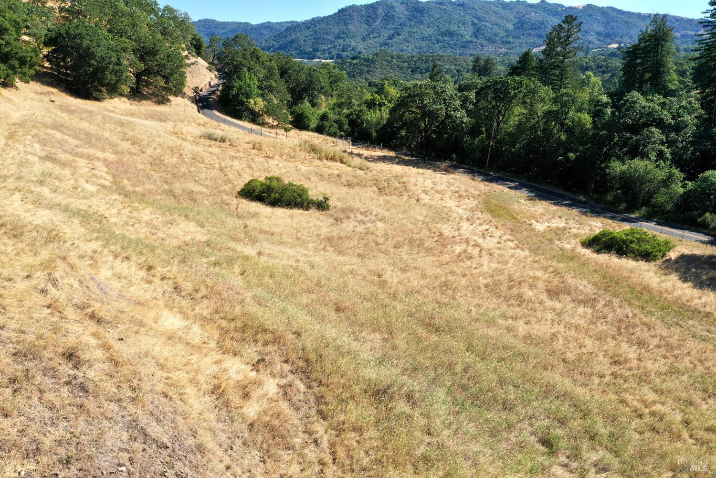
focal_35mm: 28
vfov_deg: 46.4
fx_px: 557
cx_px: 358
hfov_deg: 65.5
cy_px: 239
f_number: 6.3
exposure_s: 1/320
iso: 100
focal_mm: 10.26
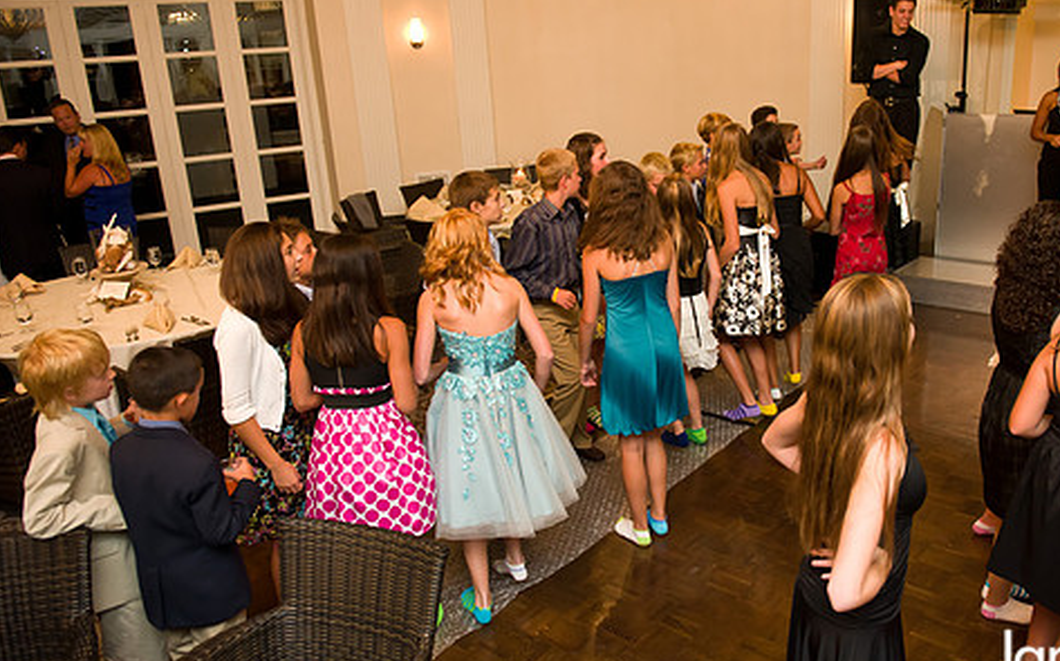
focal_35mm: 30
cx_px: 645
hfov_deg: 62.3
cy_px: 316
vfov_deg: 41.8
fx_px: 866
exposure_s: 1/125
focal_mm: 24
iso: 1600
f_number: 3.2
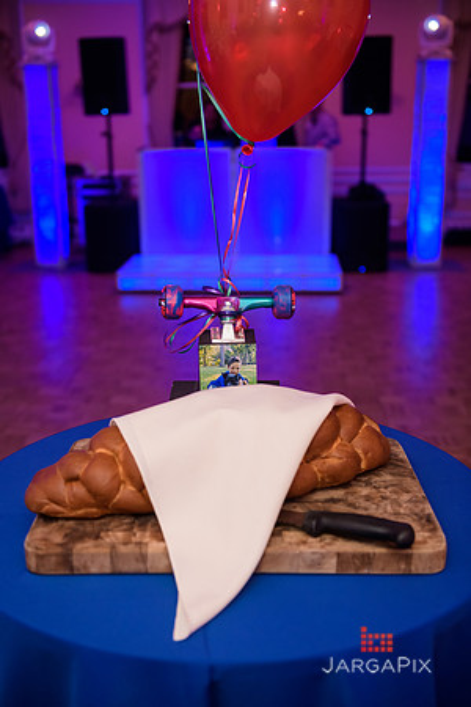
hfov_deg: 30.5
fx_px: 863
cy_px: 354
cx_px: 236
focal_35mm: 44
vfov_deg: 44.5
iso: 1600
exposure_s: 1/125
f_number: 3.2
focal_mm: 44
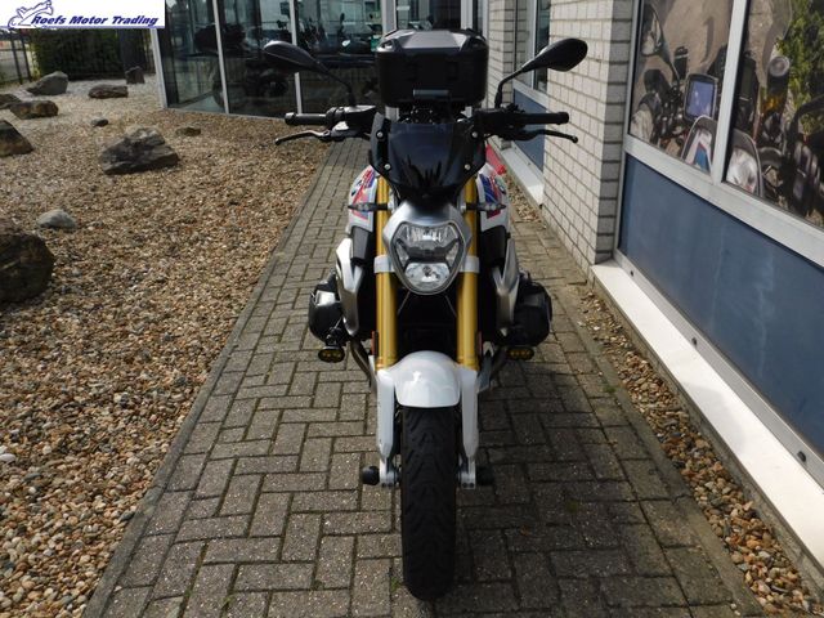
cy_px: 309
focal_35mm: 30
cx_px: 412
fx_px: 714
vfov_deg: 46.8
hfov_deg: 60.0
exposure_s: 1/800
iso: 125
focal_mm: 5.3
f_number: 3.2
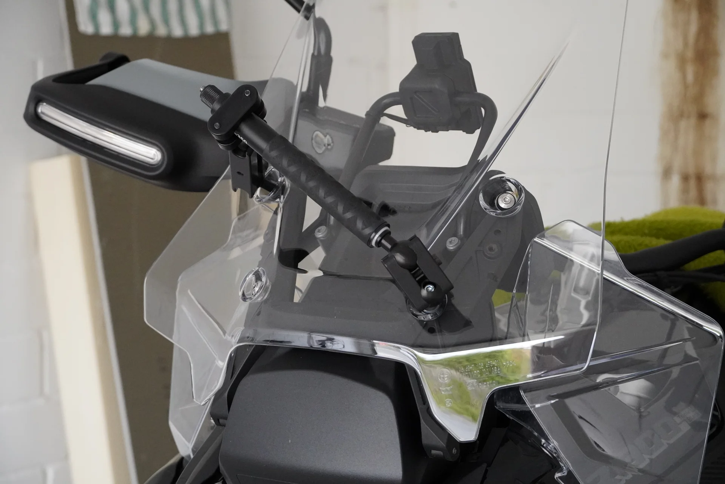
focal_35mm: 80
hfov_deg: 25.5
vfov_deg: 17.2
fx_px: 1601
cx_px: 362
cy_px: 242
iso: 5000
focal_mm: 53
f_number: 5
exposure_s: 1/160
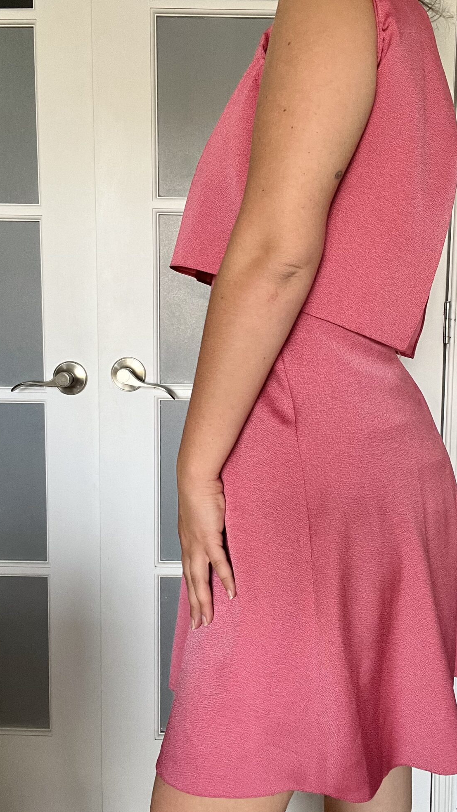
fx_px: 733
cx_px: 292
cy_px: 395
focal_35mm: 34
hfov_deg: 34.4
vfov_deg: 58.0
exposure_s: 1/60
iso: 100
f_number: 2.2
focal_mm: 2.71
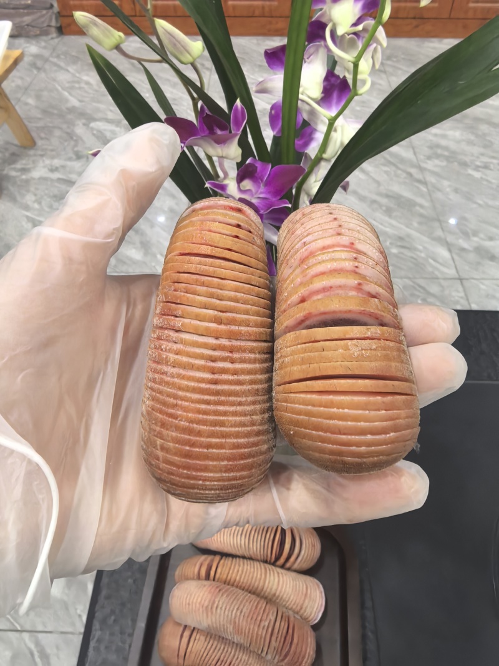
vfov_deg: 65.3
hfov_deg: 51.3
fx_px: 519
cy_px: 333
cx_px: 250
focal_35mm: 27
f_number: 2.2
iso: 320
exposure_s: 1/33.3
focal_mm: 1.76
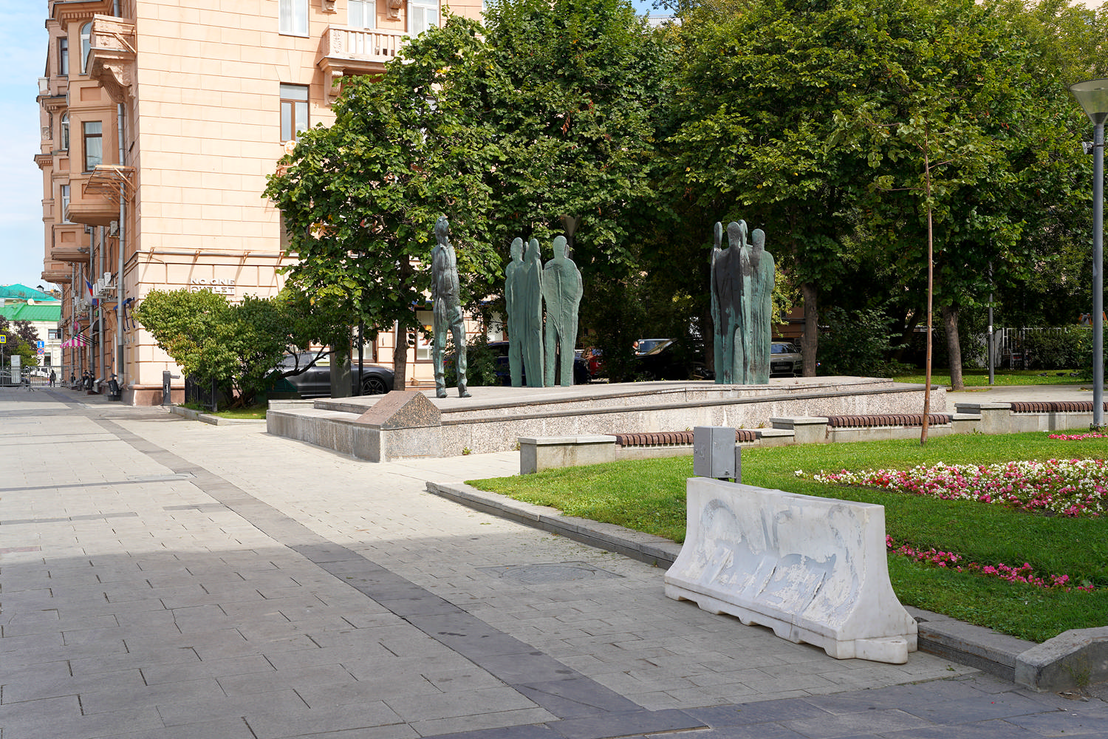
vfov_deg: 29.9
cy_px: 370
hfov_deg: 43.6
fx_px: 1385
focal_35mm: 45
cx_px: 554
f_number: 11
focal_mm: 45
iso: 100
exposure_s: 1/80
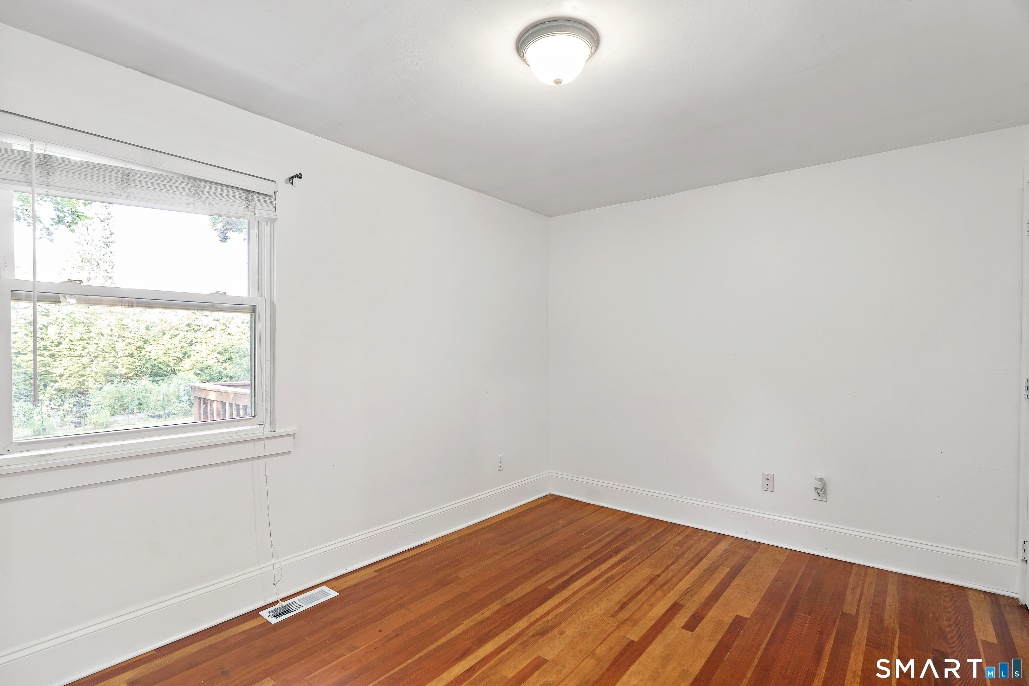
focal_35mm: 17
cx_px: 514
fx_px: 486
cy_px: 343
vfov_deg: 70.4
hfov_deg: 93.3
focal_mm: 17
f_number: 5.6
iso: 100
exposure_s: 1/1.25
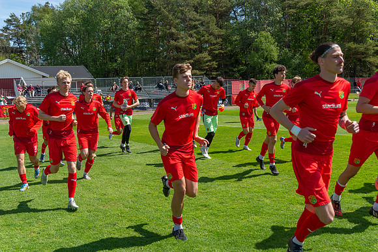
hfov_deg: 47.4
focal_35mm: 41
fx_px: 430
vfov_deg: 32.7
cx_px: 189
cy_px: 126
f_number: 4
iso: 180
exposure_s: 1/800
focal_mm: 40
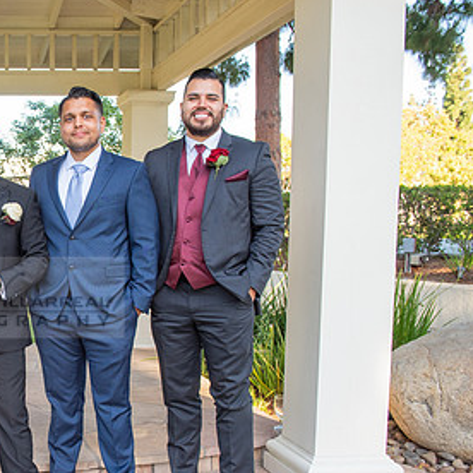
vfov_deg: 33.8
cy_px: 297
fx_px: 773
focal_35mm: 50
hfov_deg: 31.0
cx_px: -21
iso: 400
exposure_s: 1/200
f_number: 5.6
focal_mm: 28
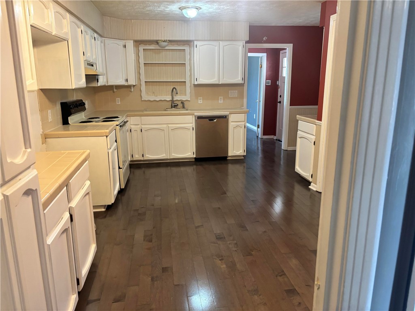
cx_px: 208
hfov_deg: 67.3
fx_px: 312
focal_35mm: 26
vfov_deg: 53.1
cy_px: 156
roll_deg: -0.5
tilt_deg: -12.3
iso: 320
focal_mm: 5.96
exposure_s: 1/60
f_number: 1.6
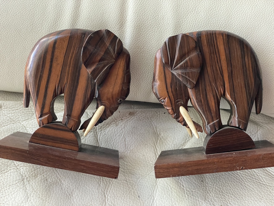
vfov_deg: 28.0
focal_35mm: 52
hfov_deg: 36.8
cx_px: 137
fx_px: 412
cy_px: 103
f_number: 2
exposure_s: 1/85
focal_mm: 6
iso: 200
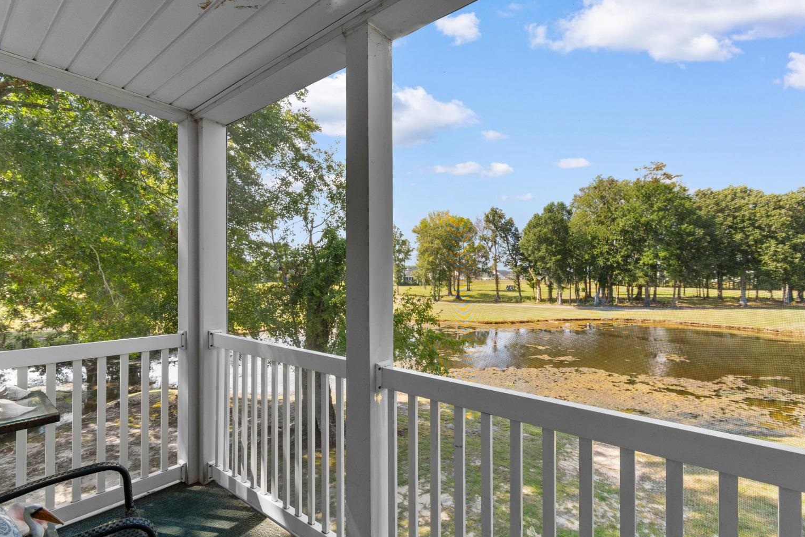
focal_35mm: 16
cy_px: 278
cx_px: 410
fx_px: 358
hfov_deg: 96.7
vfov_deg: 73.7
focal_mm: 10
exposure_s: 1/160
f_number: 6.3
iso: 100
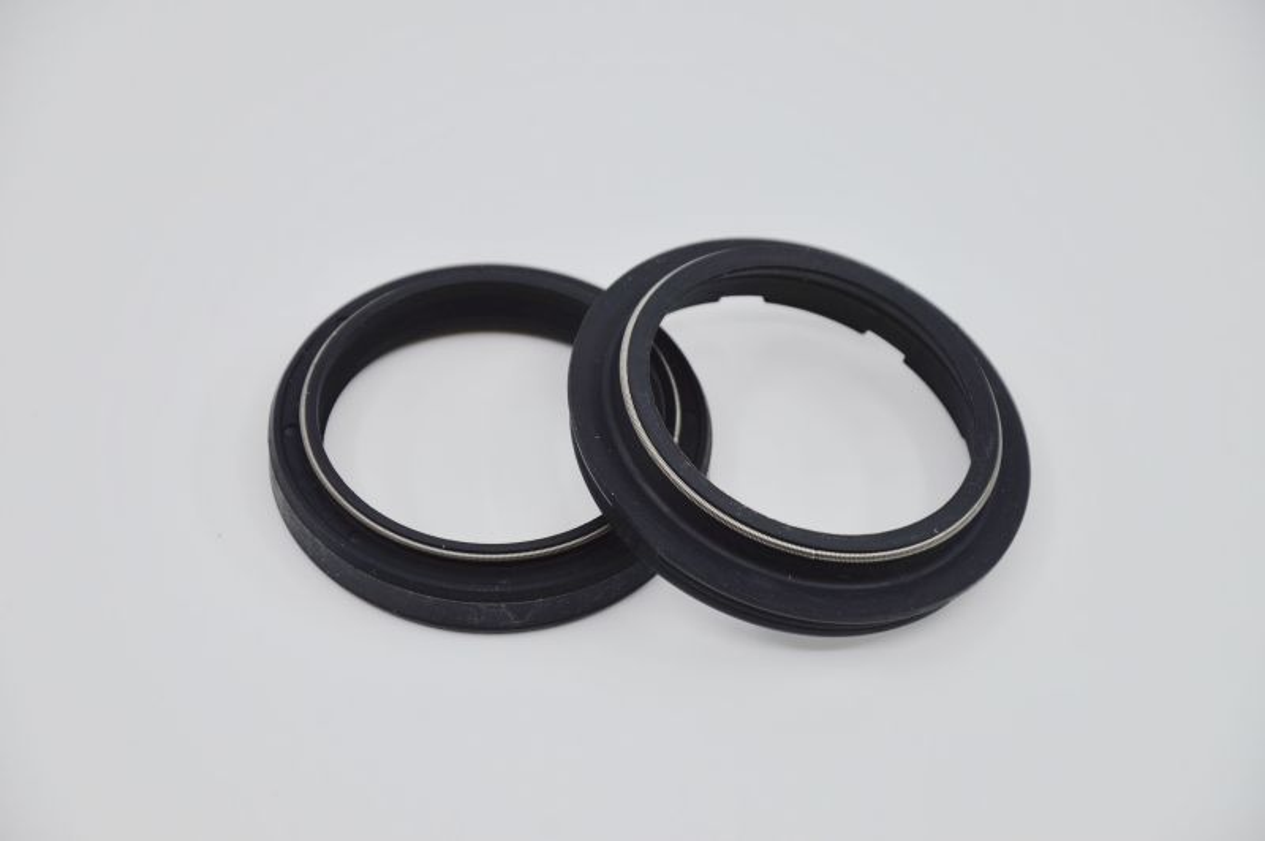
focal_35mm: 158
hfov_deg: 13.1
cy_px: 420
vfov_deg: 8.7
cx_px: 632
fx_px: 5530
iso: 100
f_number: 6.3
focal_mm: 105
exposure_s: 1/160
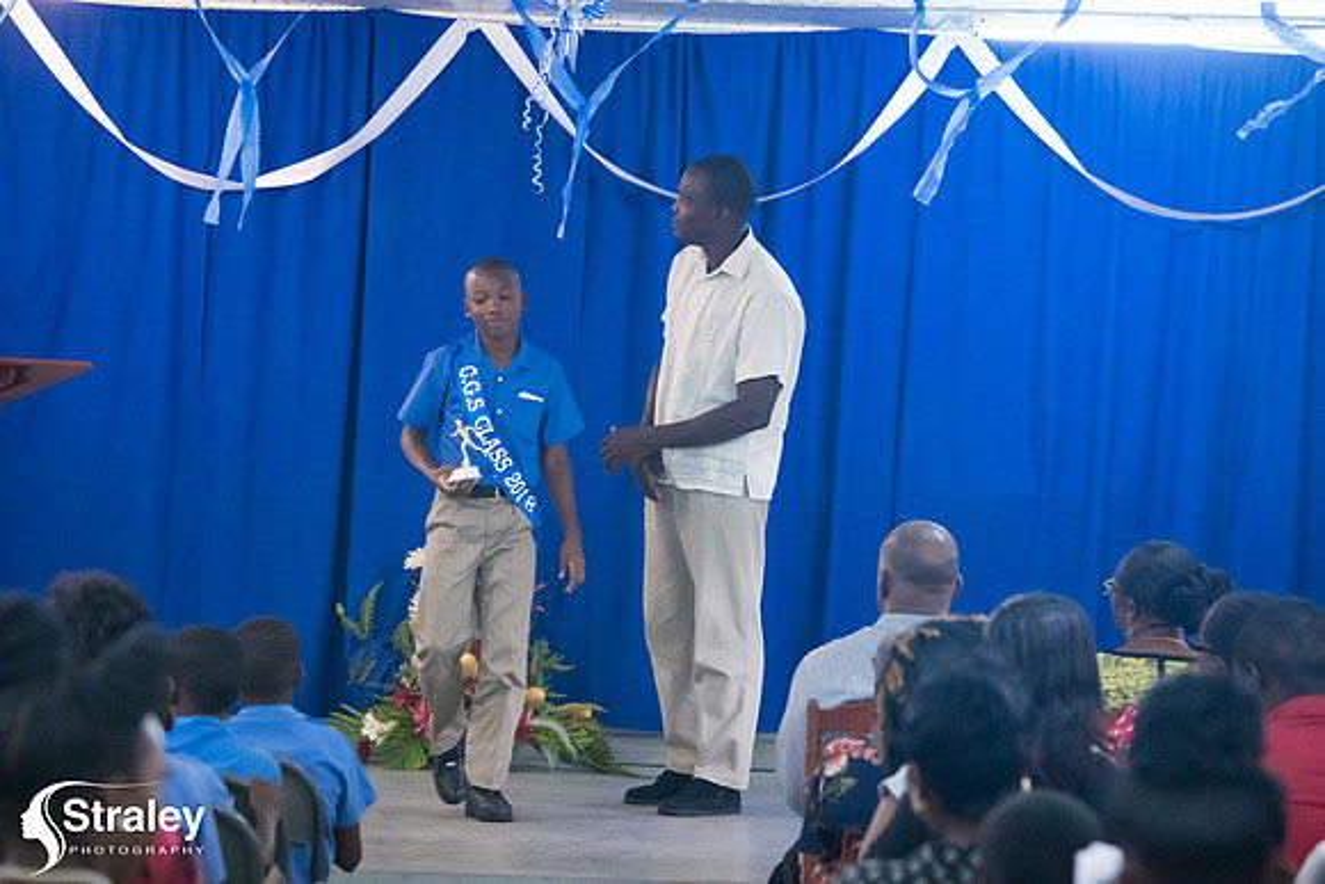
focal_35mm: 155
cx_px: 662
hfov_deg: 13.2
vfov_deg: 8.9
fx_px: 5706
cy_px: 442
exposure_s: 1/200
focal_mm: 155
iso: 20000
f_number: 6.3
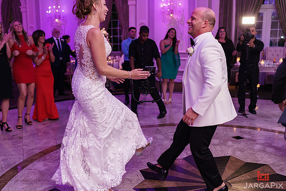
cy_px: 92
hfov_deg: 48.4
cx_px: 134
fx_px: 318
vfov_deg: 33.5
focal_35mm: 40
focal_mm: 35
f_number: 2
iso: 1600
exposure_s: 1/200
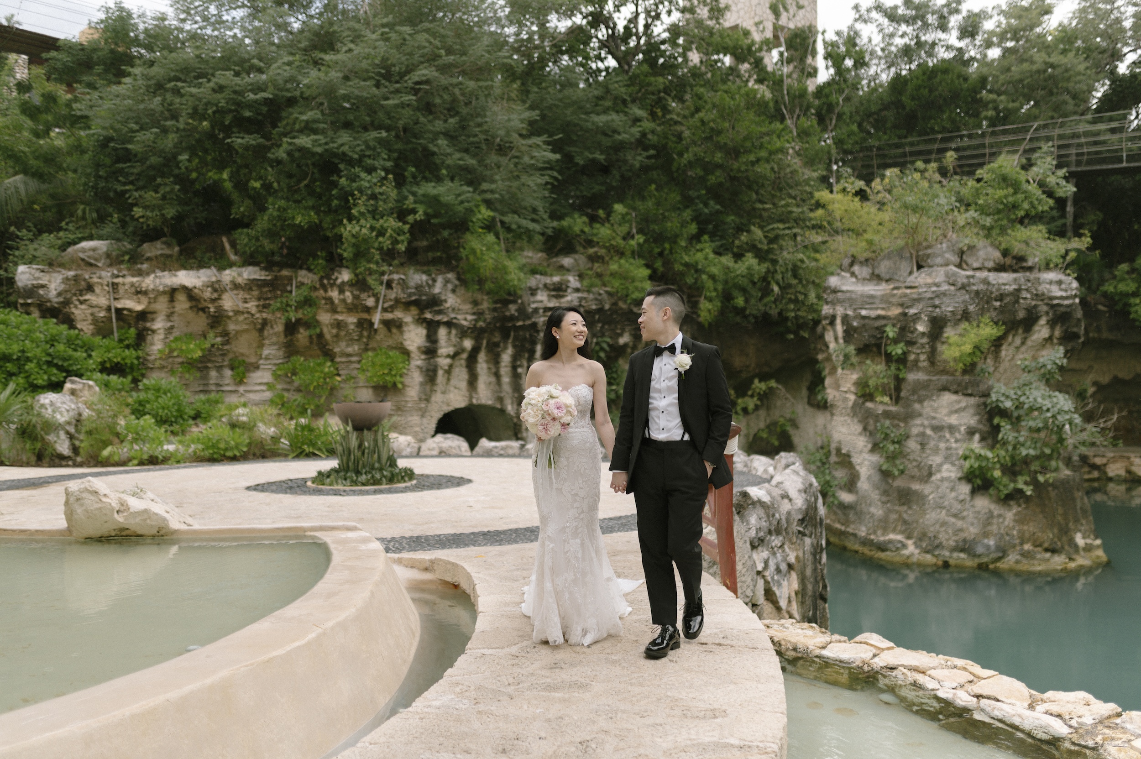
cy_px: 380
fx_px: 1108
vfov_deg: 37.8
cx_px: 570
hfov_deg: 54.5
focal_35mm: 35
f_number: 1.8
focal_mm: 35
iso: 250
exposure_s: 1/4000
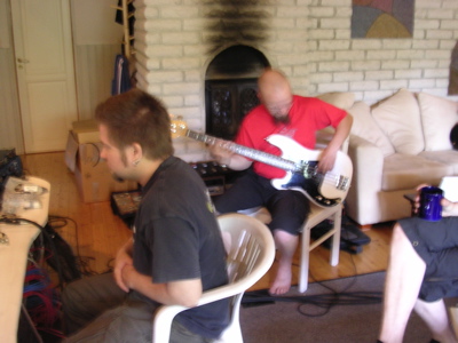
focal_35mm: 38
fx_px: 503
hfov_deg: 49.0
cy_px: 172
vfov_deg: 37.7
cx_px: 229
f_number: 2.8
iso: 177
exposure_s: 1/3.2
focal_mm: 5.8
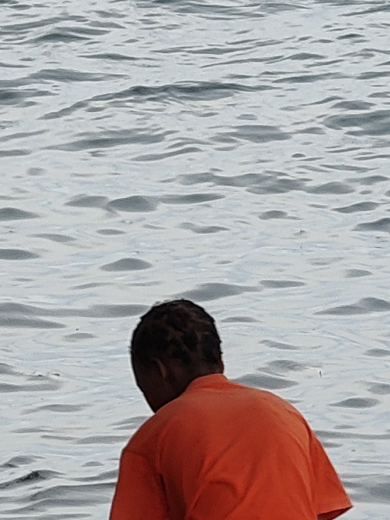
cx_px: 247
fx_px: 6489
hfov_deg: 3.4
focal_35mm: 432
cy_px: 397
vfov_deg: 4.6
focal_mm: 13.3
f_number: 2.55
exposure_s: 1/60
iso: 116
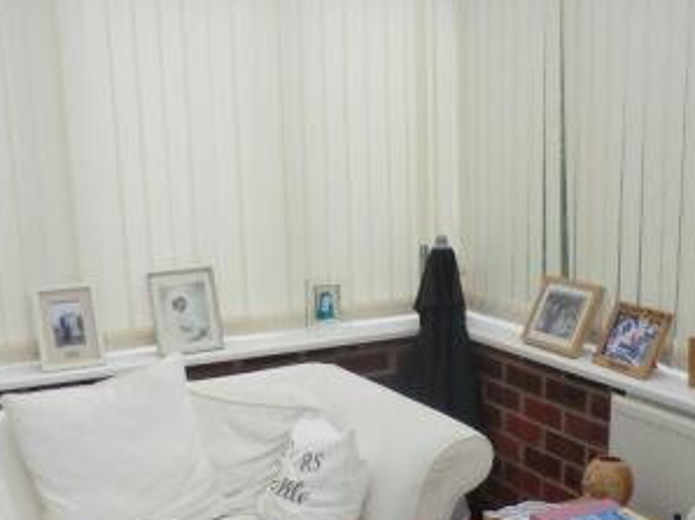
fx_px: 943
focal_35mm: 47
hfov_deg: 40.4
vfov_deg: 30.6
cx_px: 386
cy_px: 353
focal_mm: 4.3
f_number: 3.2
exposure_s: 1/100
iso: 64
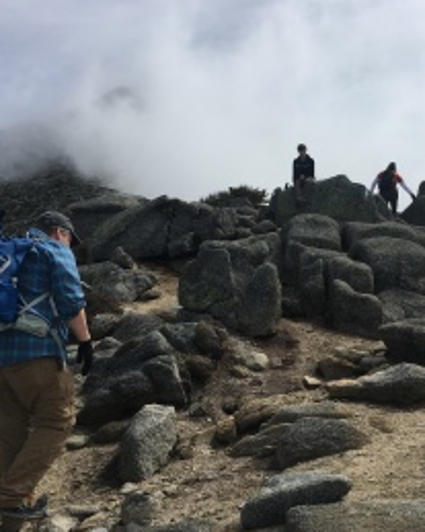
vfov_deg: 45.8
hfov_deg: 36.4
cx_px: 324
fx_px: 629
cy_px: 275
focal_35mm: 40
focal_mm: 4.15
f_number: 2.2
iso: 25
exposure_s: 1/3846
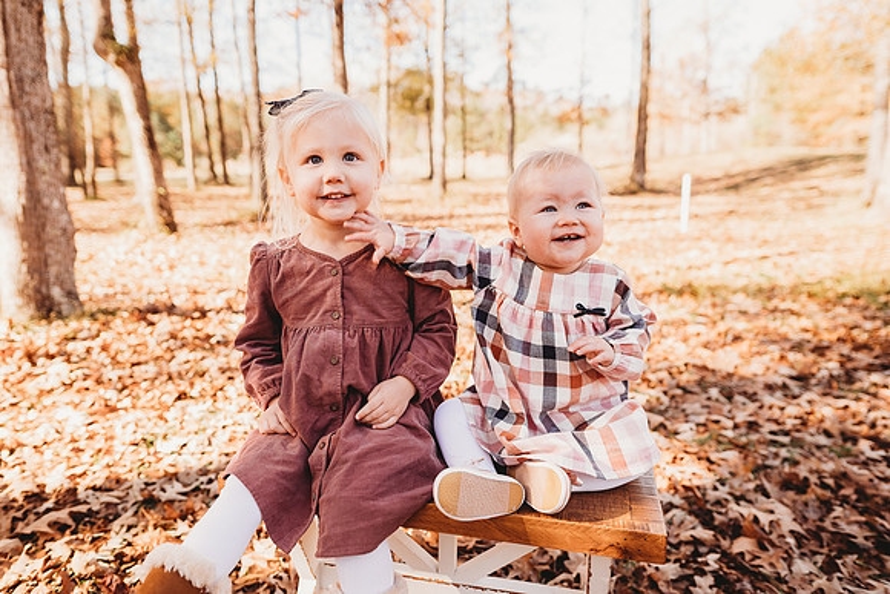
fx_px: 593
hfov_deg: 73.7
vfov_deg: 53.2
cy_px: 297
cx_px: 445
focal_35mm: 24
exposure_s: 1/200
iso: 100
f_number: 2.8
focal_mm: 24
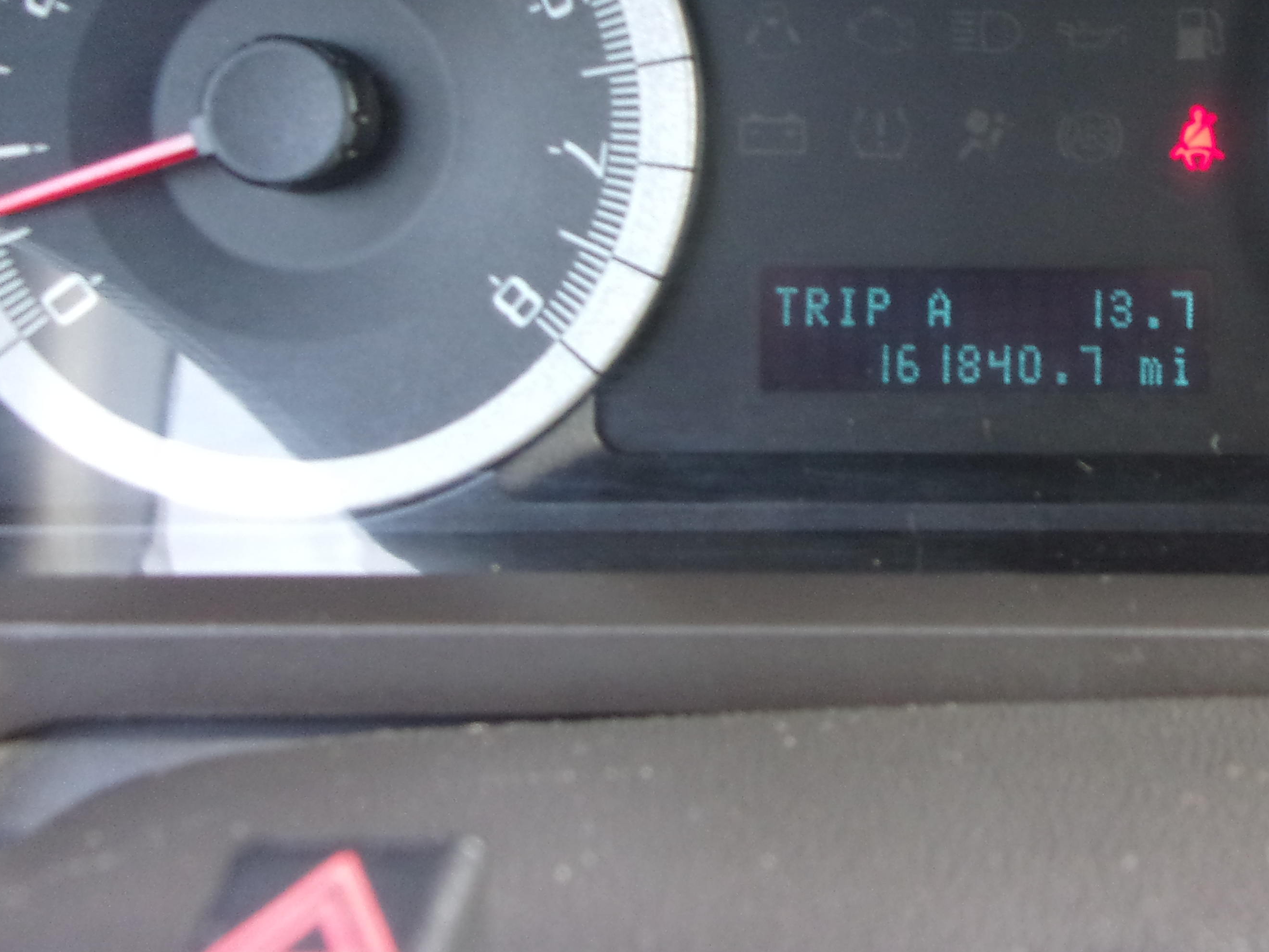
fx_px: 1796
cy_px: 191
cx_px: 998
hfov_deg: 37.6
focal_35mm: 49
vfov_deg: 29.0
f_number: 3.9
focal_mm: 5.1
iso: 191
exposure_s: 1/34
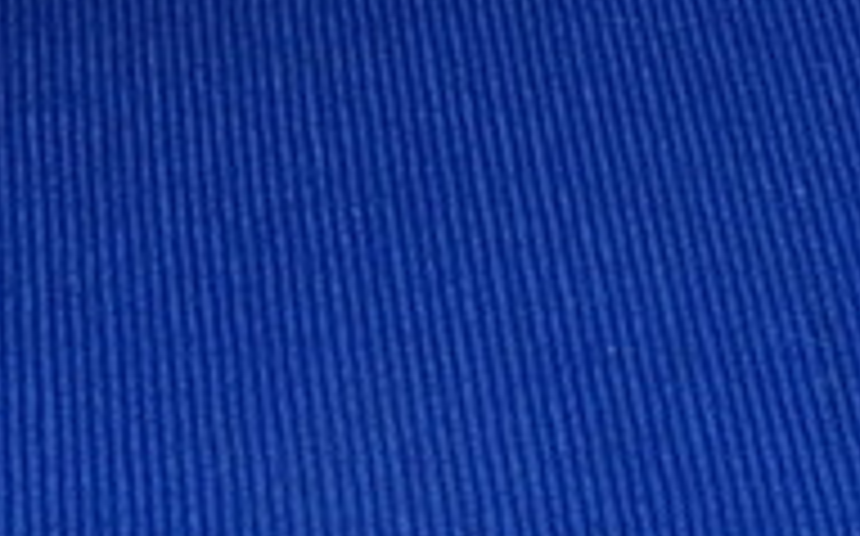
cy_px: -1410
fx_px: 6557
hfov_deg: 7.4
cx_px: -171
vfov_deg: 4.4
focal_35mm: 280
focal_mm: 9
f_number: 8
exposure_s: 1/1.3
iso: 100
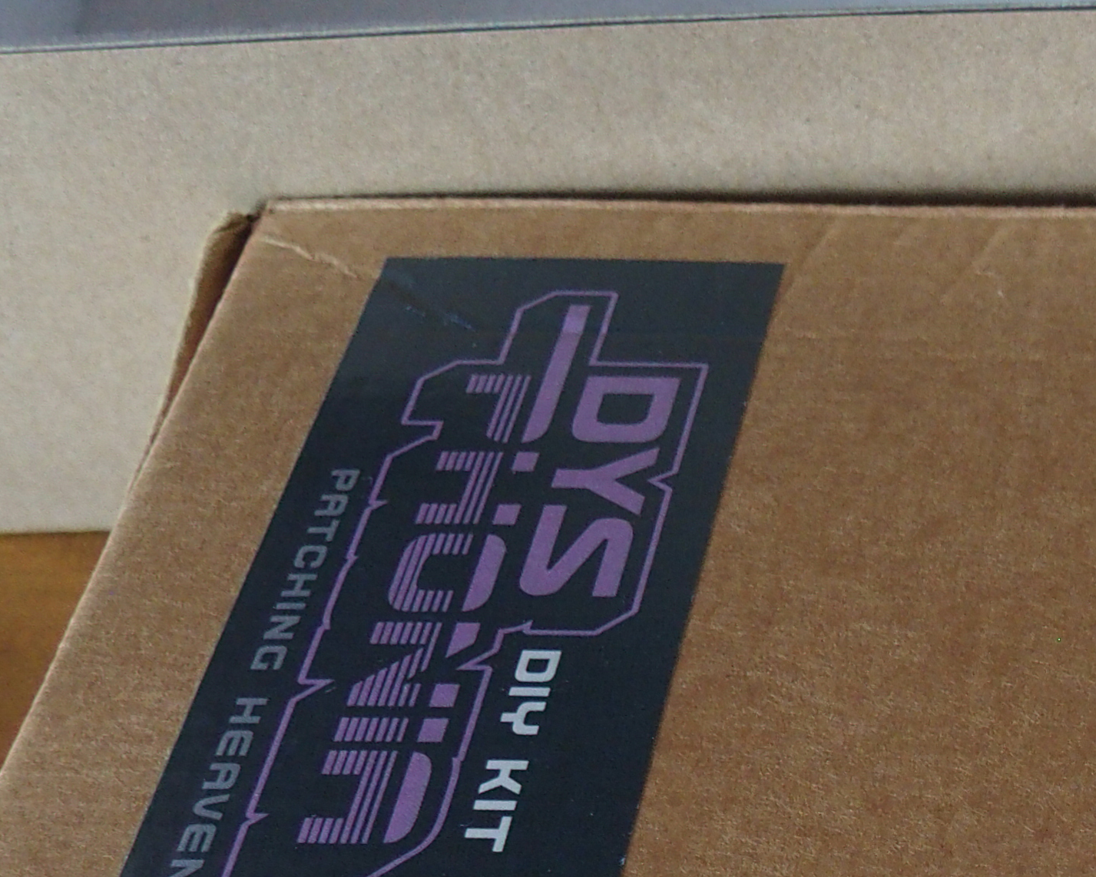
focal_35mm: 76
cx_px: 1275
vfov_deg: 18.9
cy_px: 1097
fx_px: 2466
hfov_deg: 23.2
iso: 400
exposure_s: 1/25
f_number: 2.8
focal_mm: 6
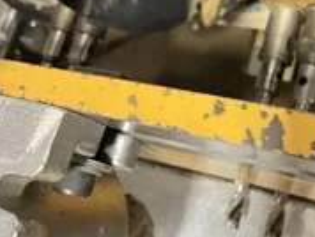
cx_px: 265
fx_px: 592
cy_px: 23
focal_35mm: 65
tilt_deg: -56.8
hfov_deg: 28.9
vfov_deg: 22.1
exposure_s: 1/30
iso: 400
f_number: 1.8
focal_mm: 3
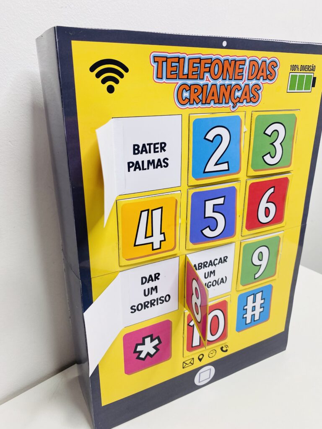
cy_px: 214
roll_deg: +0.8
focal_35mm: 26
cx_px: 161
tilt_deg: -21.4
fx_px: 322
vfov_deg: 67.3
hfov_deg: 53.1
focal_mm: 4.25
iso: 64
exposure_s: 1/60
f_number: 1.8
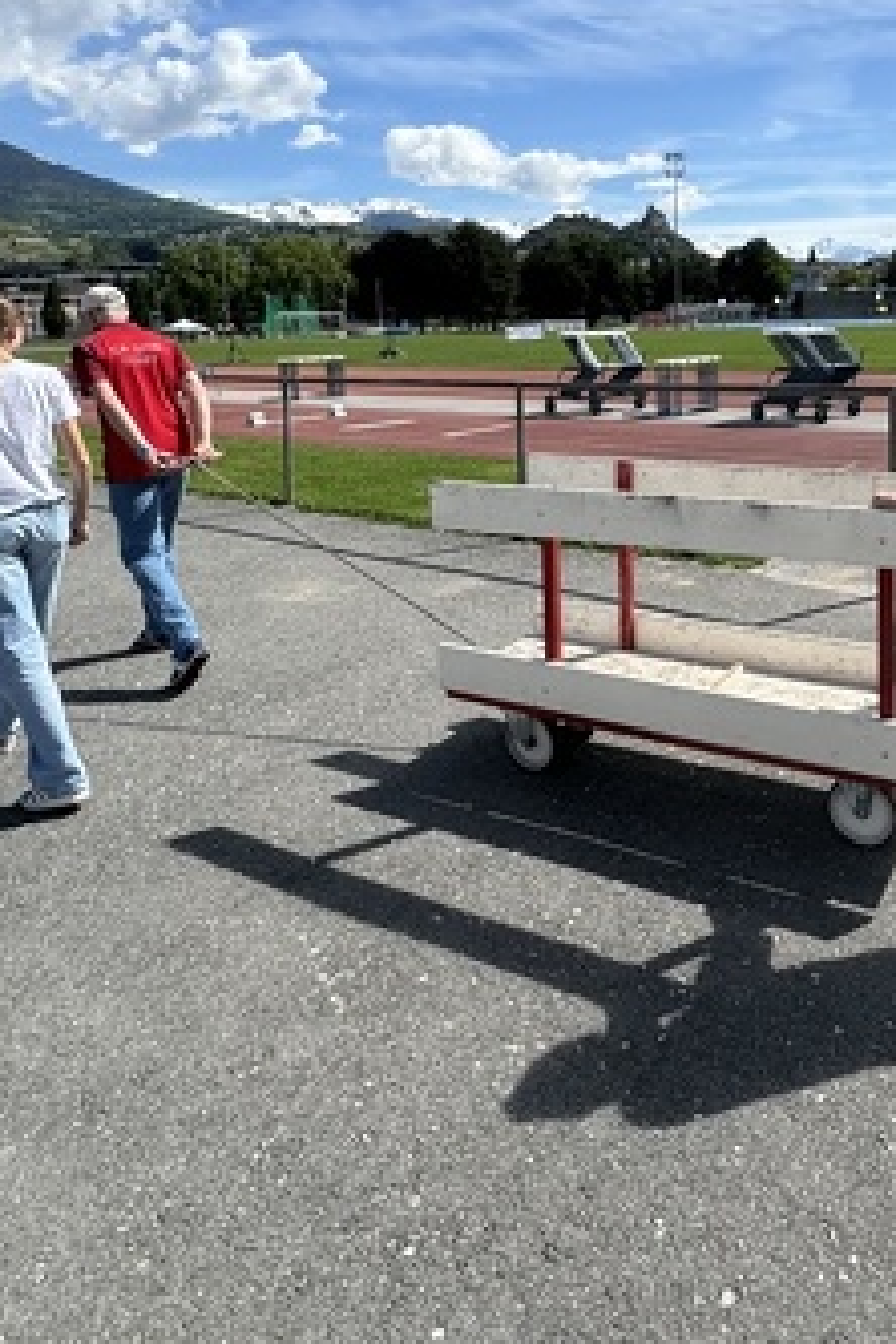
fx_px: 971
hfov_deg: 47.9
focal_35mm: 26
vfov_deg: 66.6
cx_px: 656
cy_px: 400
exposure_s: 1/2674
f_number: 2.2
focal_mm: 2.22
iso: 50
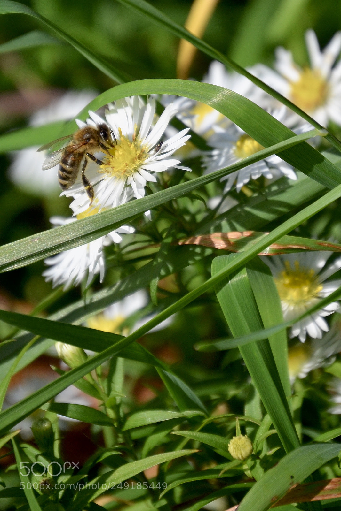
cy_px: 256
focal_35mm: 300
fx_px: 4264
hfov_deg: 4.6
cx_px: 170
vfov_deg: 6.9
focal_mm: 200
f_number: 5.6
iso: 400
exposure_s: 1/1600
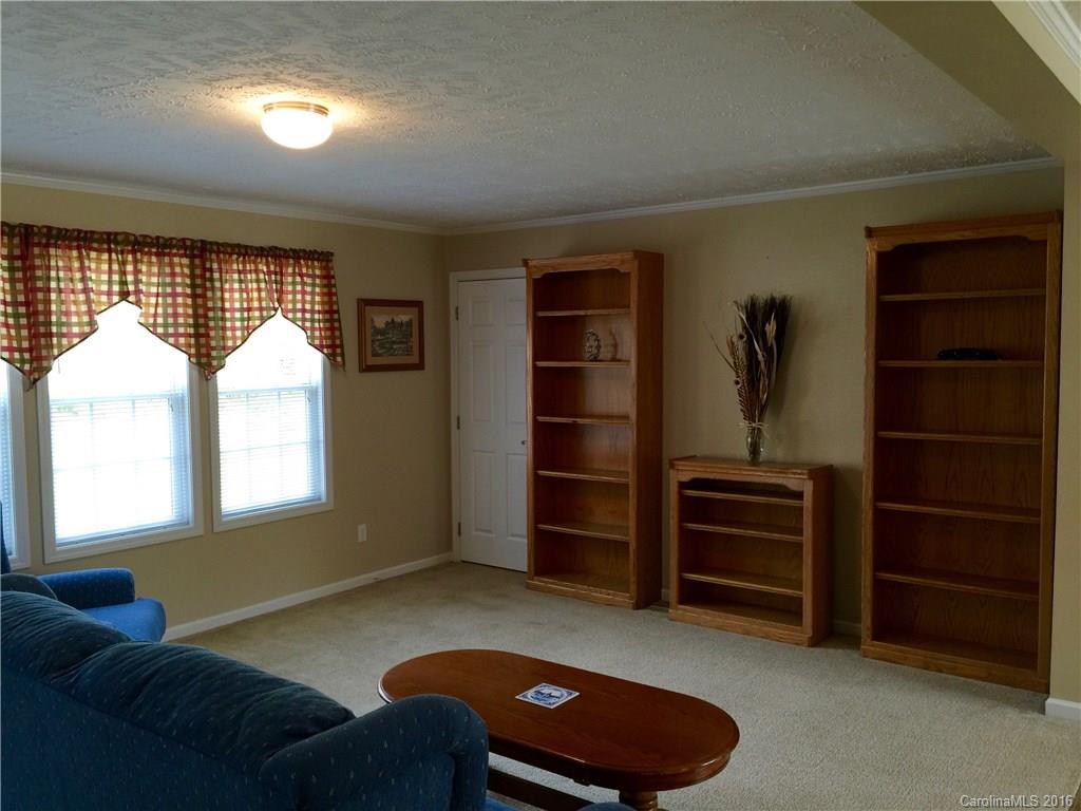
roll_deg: -0.4
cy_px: 406
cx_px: 540
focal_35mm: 29
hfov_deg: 61.7
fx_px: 906
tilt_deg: -2.4
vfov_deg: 48.2
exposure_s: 1/30
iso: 40
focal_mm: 4.15
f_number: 2.2
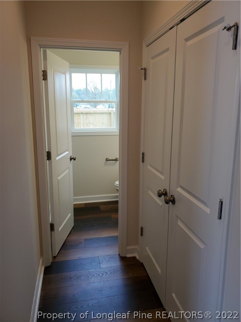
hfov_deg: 53.1
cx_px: 120
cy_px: 161
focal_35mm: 26
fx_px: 241
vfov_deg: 67.3
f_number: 2.4
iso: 125
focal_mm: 4.3
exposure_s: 1/120
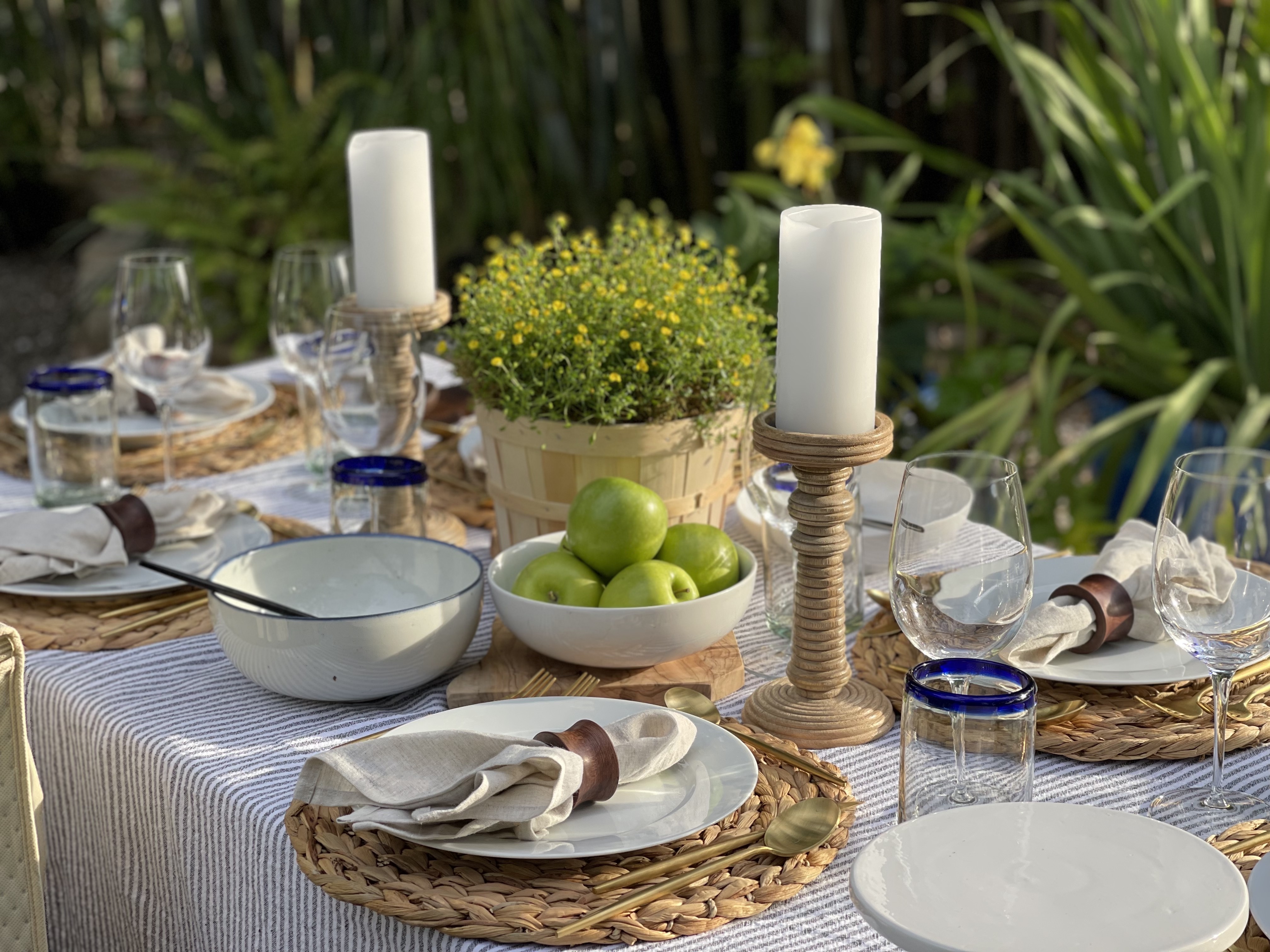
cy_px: 476
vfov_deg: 22.9
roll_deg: +2.4
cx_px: 635
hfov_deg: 30.3
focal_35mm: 64
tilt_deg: -16.8
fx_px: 2348
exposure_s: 1/364
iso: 32
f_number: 2.2
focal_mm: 7.5
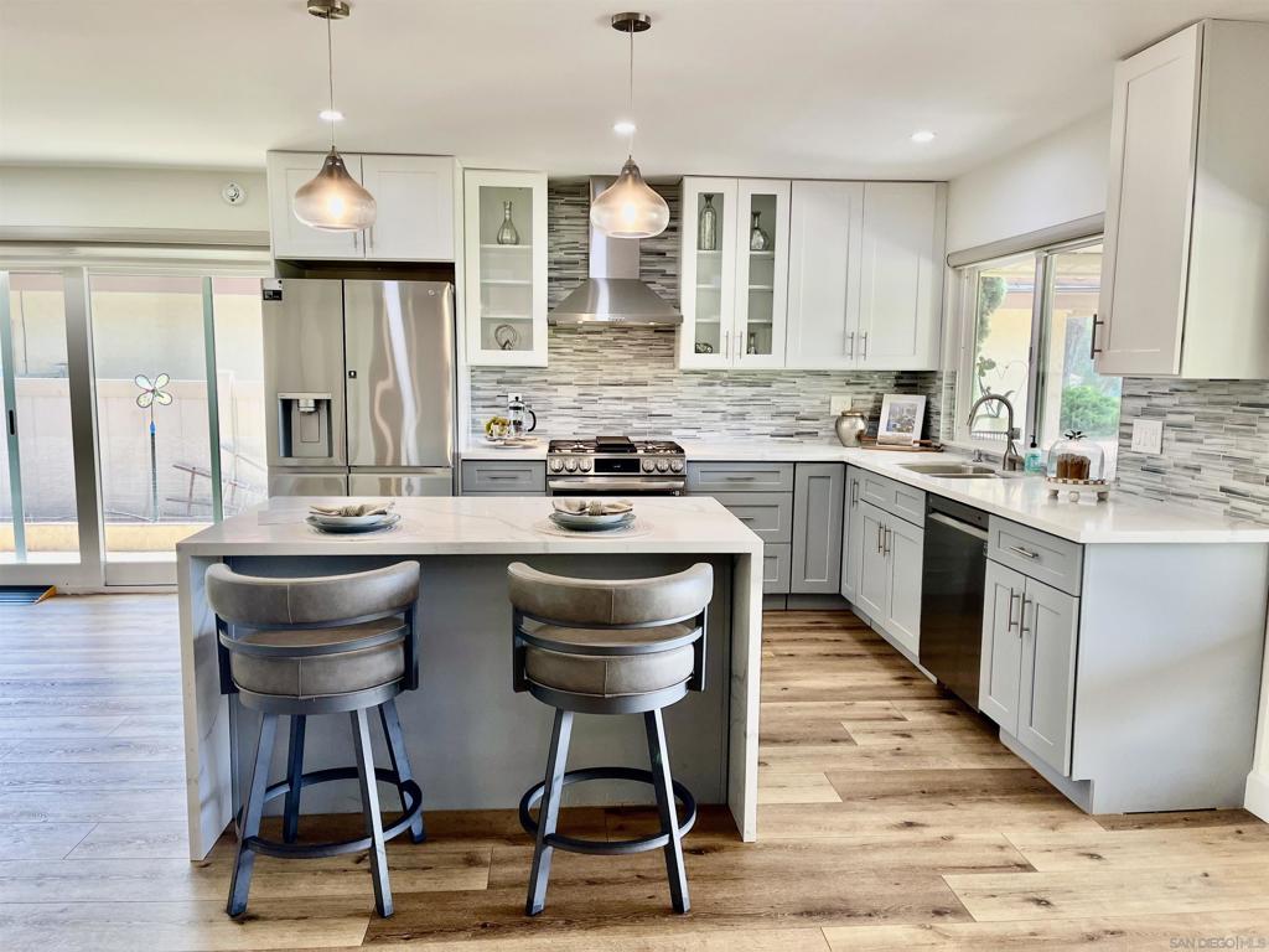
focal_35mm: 26
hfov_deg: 67.3
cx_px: 634
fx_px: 953
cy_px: 476
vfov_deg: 53.1
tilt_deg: -8.3
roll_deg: -0.8
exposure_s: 1/120
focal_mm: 5.1
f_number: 1.6
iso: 64
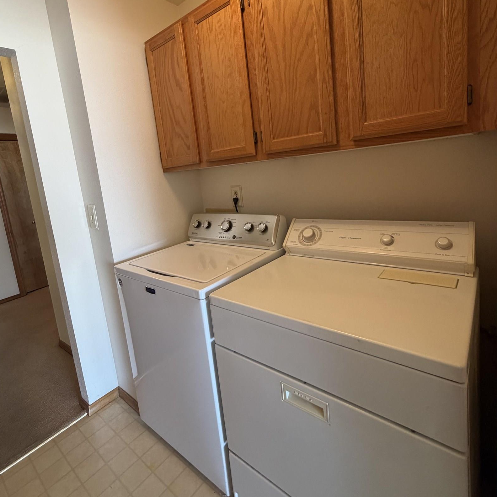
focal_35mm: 18
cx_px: 234
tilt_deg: -7.1
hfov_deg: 80.6
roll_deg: +7.2
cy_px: 212
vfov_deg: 80.2
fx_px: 292
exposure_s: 1/120
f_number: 2.2
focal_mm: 2.22
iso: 320
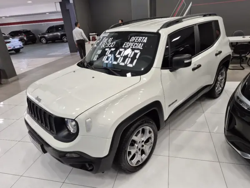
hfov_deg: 73.9
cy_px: 94
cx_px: 125
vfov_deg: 58.9
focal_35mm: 23
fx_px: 166
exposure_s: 1/120
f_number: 1.8
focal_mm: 5.4
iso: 160
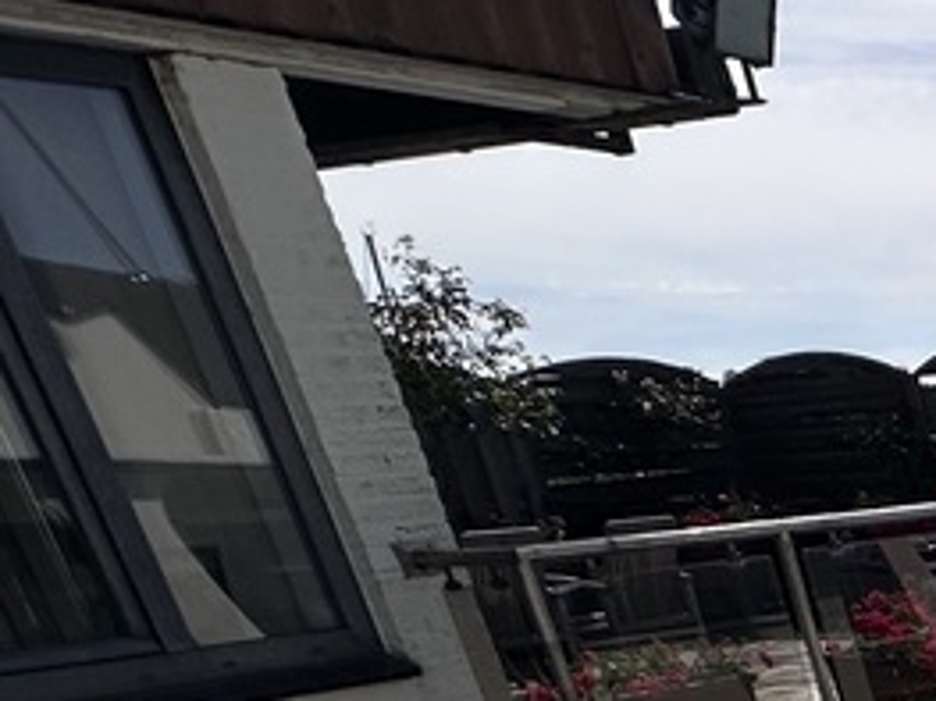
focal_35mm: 64
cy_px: 1295
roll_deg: +3.7
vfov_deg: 17.9
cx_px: 1737
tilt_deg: -28.2
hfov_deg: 20.3
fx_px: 1730
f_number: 2.2
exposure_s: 1/5814
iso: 50
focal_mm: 2.22
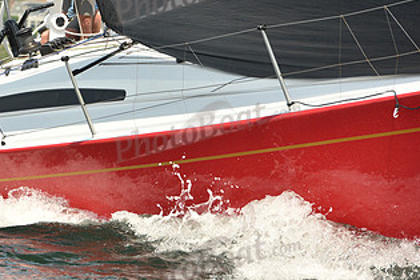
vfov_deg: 3.7
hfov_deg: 5.6
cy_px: 78
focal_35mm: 368
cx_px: 45
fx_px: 4293
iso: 250
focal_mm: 200
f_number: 8
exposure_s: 1/800
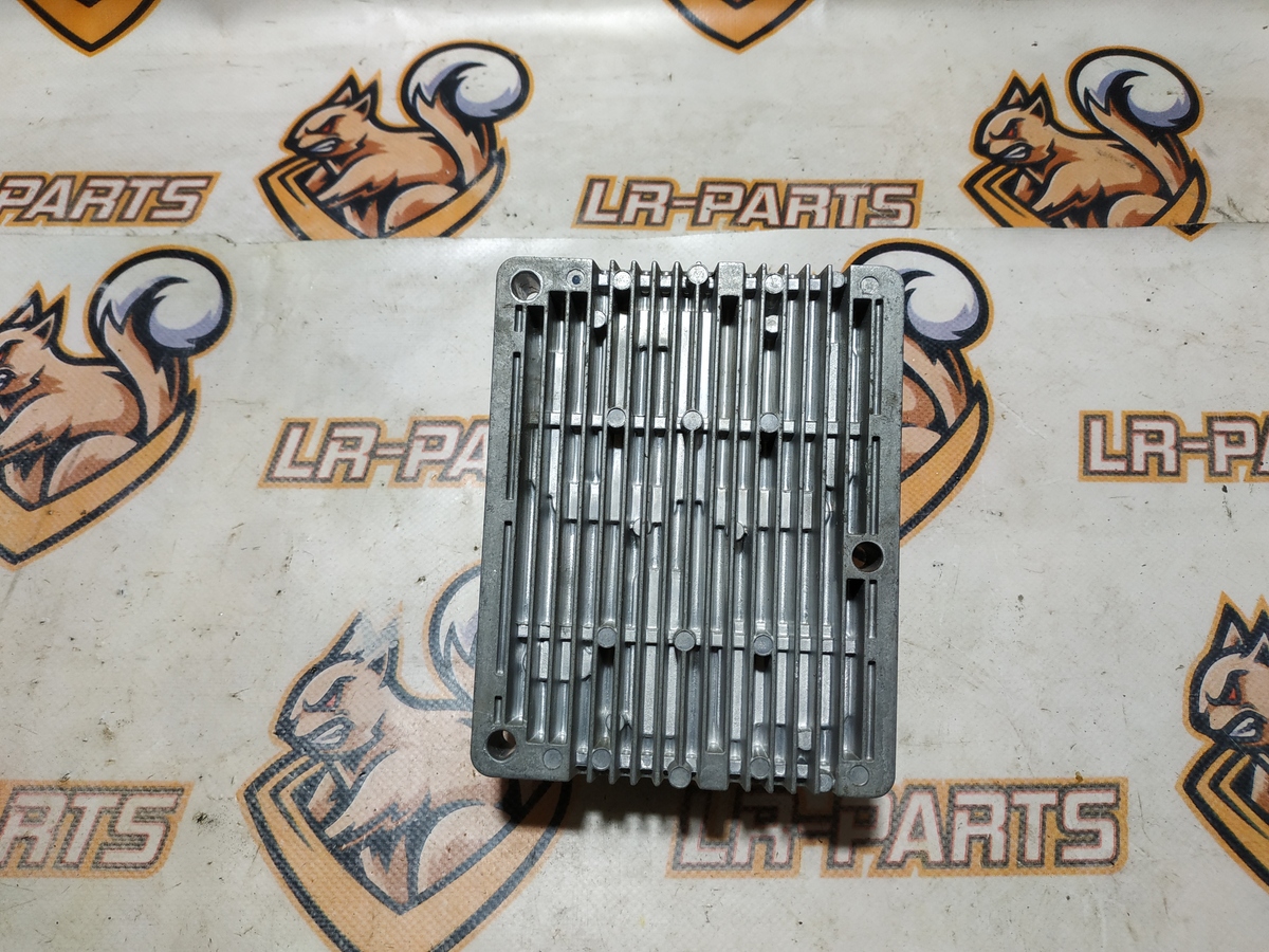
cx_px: 634
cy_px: 476
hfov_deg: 71.6
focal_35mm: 24
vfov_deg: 56.8
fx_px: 880
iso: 160
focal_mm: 3.94
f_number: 1.9
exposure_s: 1/100
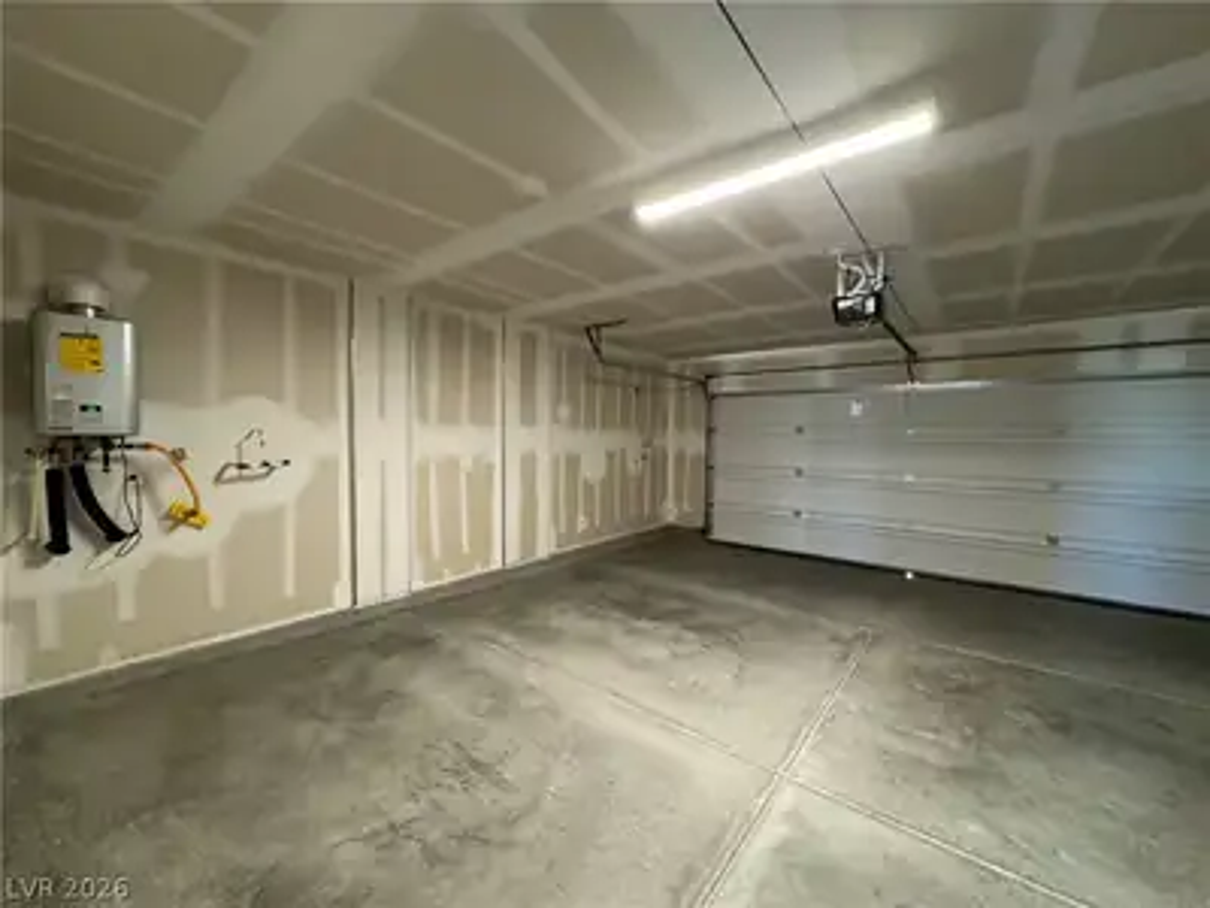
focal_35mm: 14
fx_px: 489
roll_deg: -0.4
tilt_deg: -2.2
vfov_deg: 85.7
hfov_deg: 102.1
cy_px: 454
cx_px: 605
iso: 500
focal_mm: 2.22
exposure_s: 1/60
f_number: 2.2
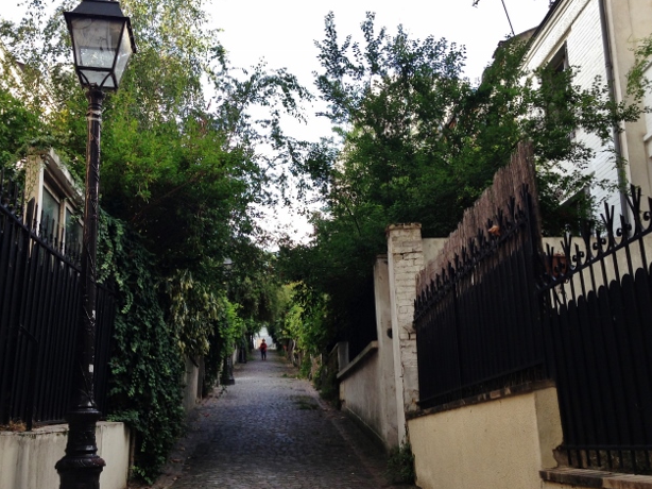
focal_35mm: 43
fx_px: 810
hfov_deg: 43.8
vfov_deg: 33.6
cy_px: 263
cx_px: 303
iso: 50
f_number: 2.4
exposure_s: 1/173
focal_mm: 4.13
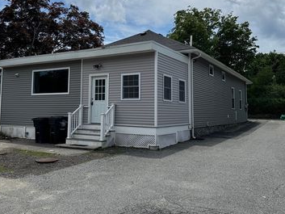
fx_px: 280
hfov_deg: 53.8
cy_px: 81
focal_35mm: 34
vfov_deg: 41.5
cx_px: 125
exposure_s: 1/7937
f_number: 1.78
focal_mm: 6.76
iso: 80
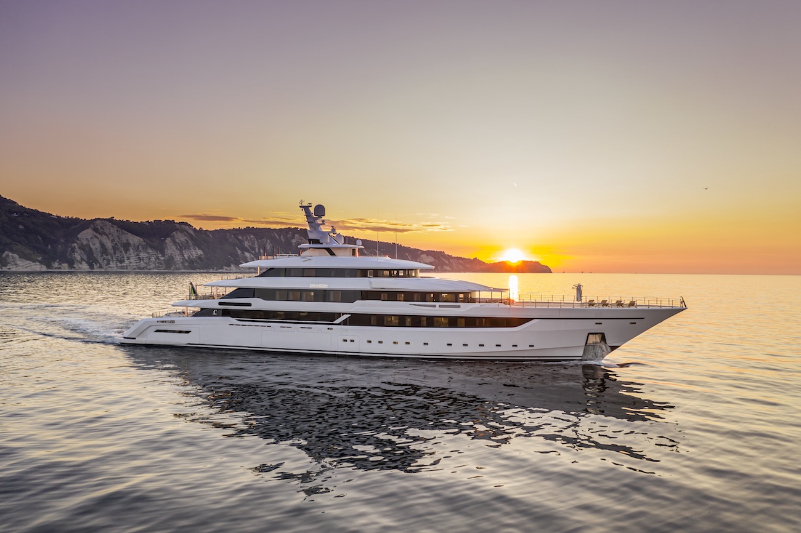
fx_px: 623
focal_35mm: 28
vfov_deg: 46.4
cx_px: 400
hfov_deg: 65.5
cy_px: 266
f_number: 3.5
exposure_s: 1/120
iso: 100
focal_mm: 10.26
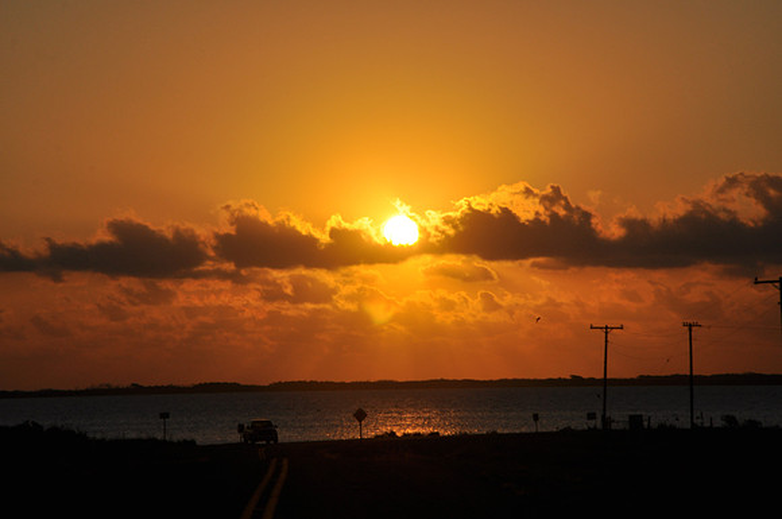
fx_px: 3416
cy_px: 260
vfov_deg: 8.7
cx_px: 391
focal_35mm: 158
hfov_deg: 13.1
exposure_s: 1/800
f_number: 14
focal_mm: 105
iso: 200
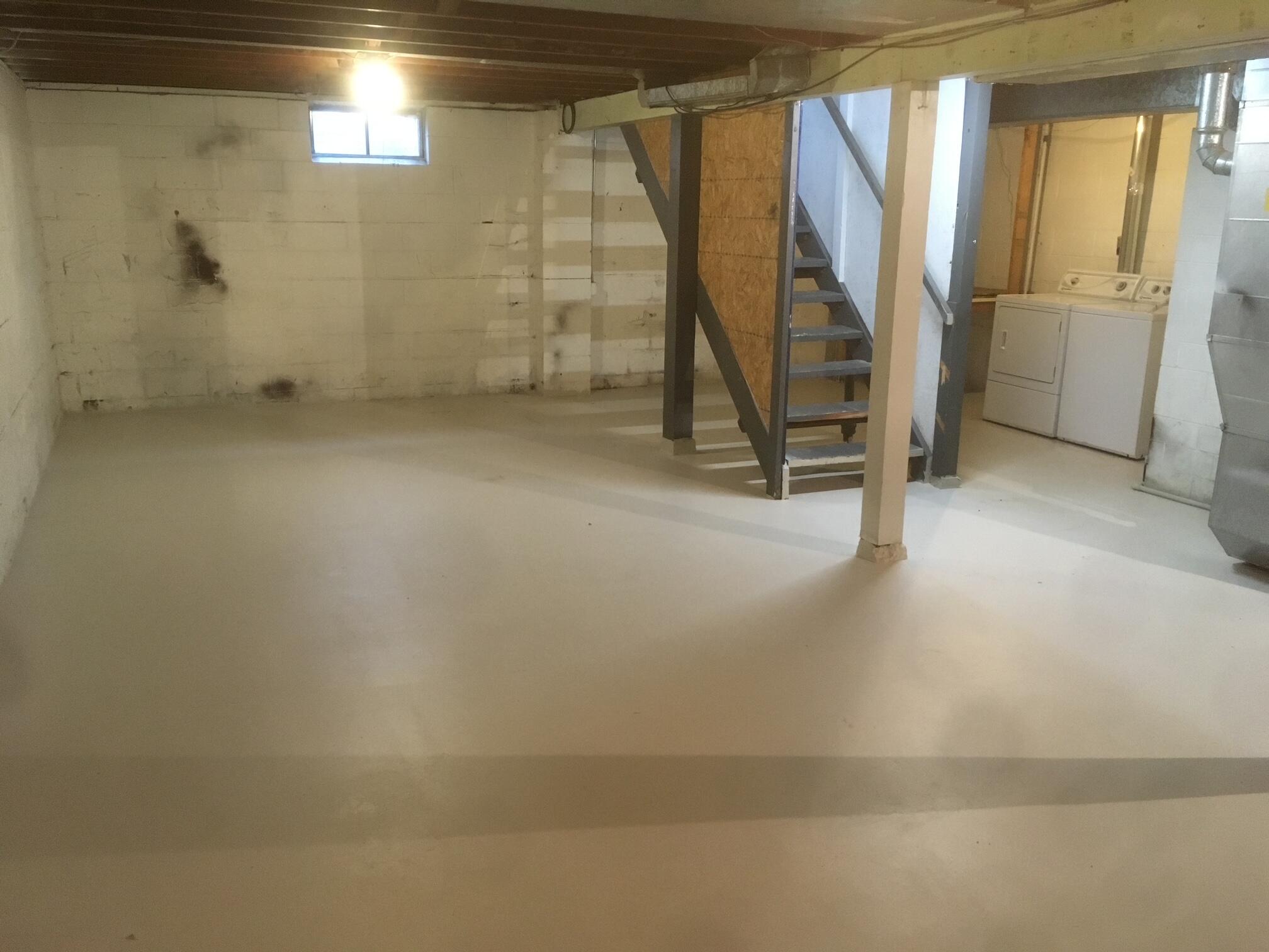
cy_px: 476
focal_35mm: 29
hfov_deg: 61.7
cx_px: 634
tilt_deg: -15.4
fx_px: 1063
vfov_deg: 48.2
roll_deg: -0.5
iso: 200
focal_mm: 4.15
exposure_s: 1/20
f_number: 2.2
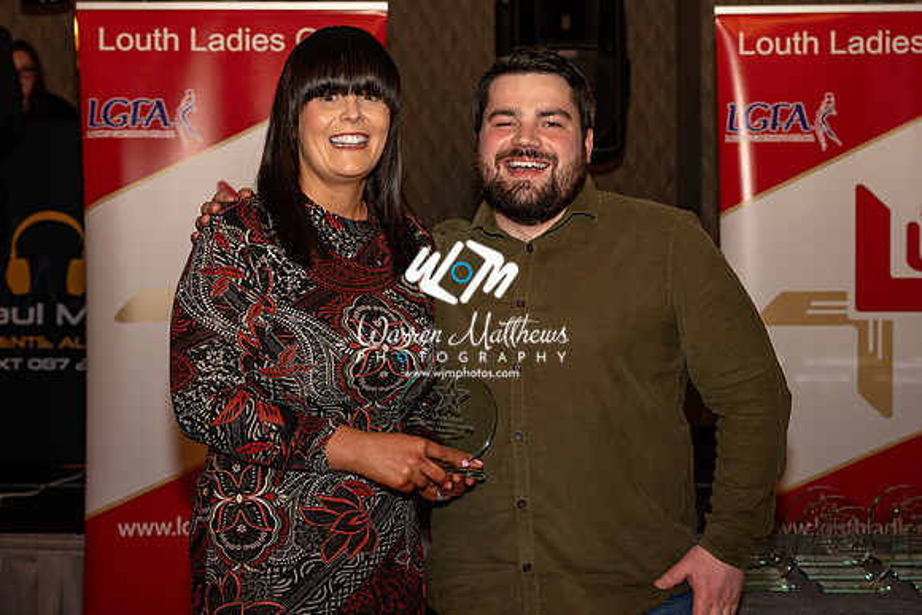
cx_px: 460
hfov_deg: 34.8
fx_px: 1470
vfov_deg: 23.6
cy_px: 253
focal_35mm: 57
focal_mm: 45
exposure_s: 1/125
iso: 500
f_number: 4
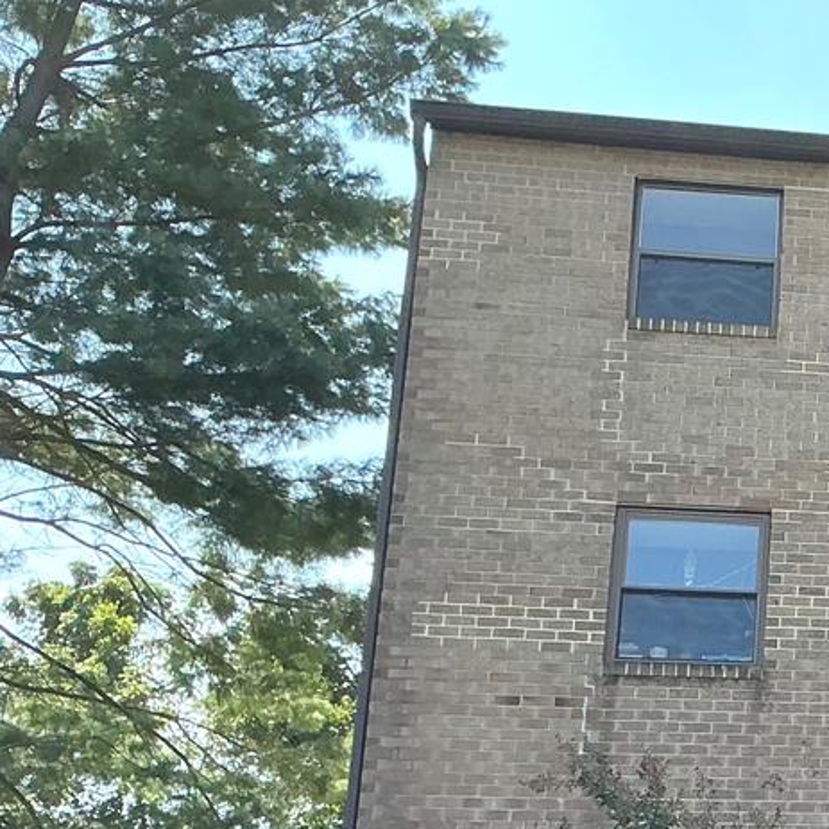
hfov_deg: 19.5
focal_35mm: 77
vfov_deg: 22.3
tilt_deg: +20.1
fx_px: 2086
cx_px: 1257
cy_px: 609
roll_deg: +1.7
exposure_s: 1/944
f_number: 1.8
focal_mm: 3
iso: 25
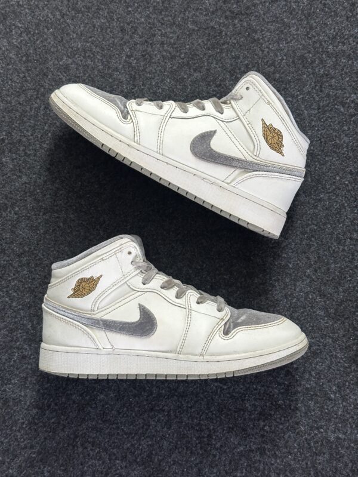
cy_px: 238
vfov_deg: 39.6
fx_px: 661
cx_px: 179
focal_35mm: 48
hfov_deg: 30.3
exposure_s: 1/50
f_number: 1.78
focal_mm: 6.86
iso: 160
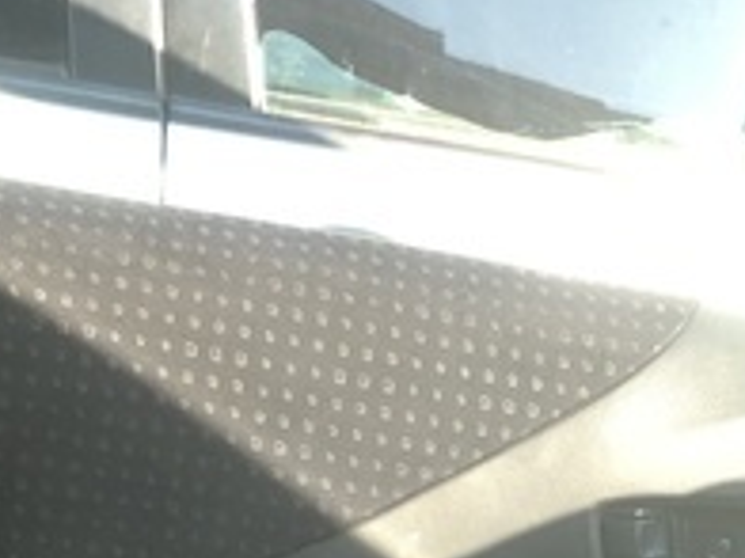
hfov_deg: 16.7
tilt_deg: -24.2
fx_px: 2453
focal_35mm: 114
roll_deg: +2.2
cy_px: 1070
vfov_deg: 11.8
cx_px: 817
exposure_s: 1/40
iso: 25
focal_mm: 3.99
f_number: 1.8
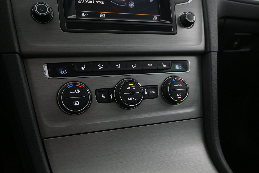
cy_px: 86
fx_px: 216
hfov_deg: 61.9
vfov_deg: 43.6
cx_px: 130
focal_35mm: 30
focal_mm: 20
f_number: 3.8
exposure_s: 1/40
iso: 2500
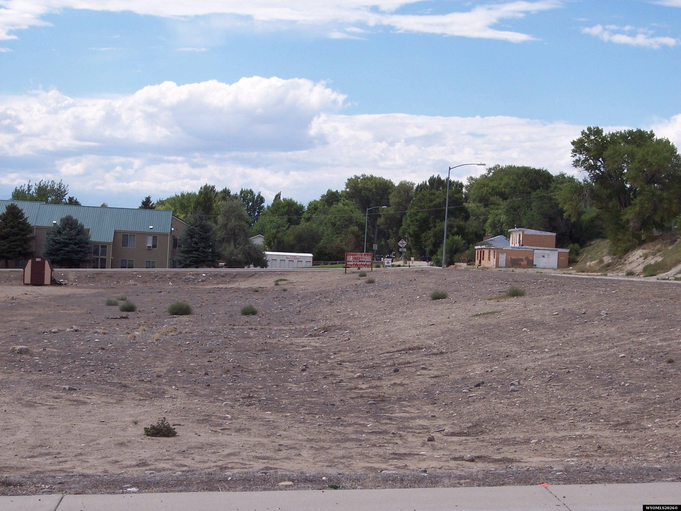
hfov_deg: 21.5
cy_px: 256
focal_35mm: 91
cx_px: 340
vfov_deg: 16.2
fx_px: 1790
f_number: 5.6
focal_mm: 18.7
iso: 100
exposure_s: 1/500
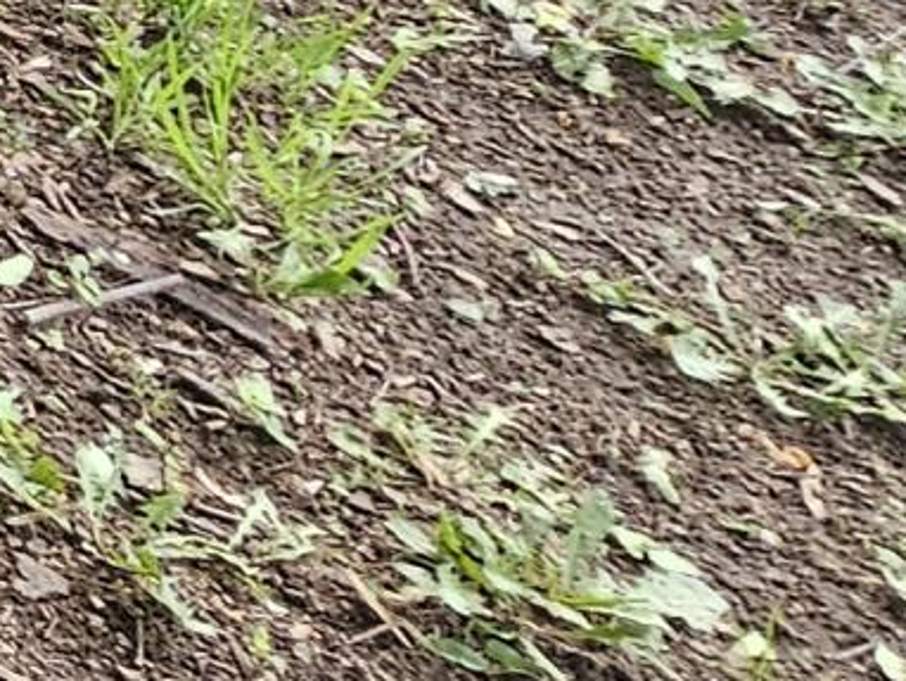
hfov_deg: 11.7
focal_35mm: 102
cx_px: -1729
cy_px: -693
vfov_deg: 12.7
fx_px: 2671
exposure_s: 1/60
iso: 100
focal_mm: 2.2
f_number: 2.2
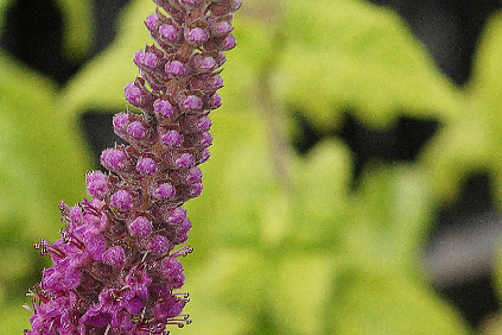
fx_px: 5940
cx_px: 55
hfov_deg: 4.8
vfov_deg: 3.2
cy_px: 101
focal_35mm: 426
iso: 320
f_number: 6.3
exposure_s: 1/160
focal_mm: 100
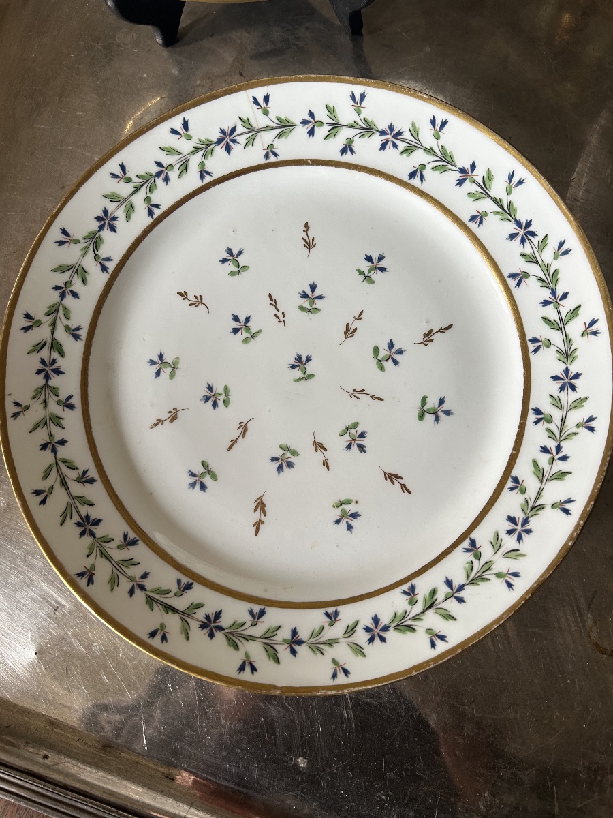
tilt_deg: -83.0
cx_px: 306
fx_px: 614
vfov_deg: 67.3
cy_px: 409
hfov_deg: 53.1
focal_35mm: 26
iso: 125
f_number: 1.5
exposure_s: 1/121
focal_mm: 5.7
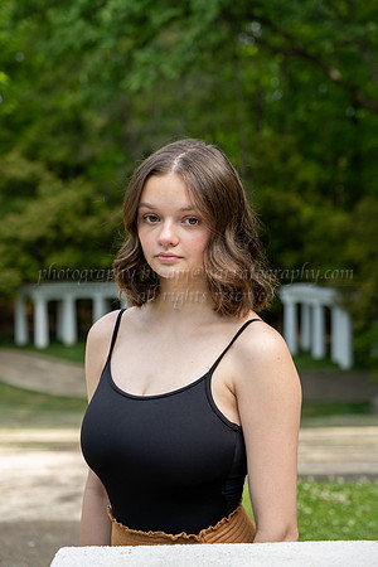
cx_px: 189
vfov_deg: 31.9
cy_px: 284
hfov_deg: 21.6
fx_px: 992
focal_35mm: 63
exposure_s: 1/640
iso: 400
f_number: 4
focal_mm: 63
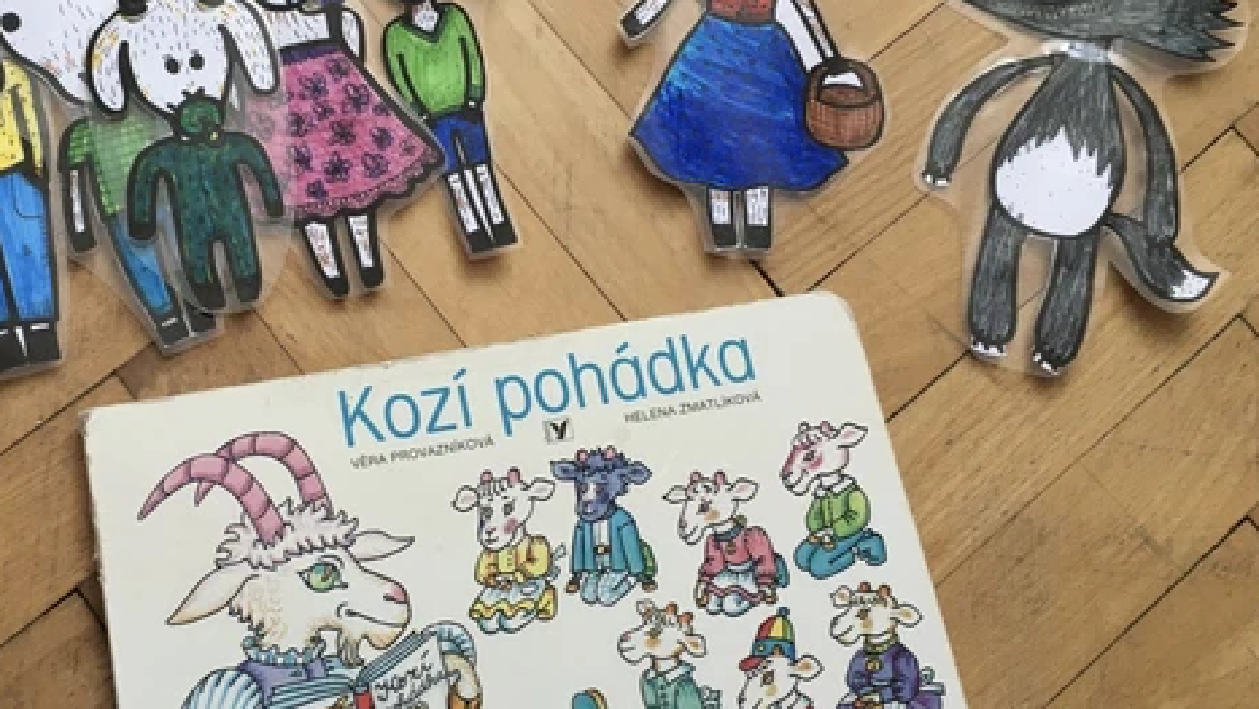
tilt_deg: -73.2
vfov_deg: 27.1
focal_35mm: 44
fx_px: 1469
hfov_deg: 45.6
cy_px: 353
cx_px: 415
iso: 80
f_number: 2.2
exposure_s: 1/33
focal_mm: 4.15
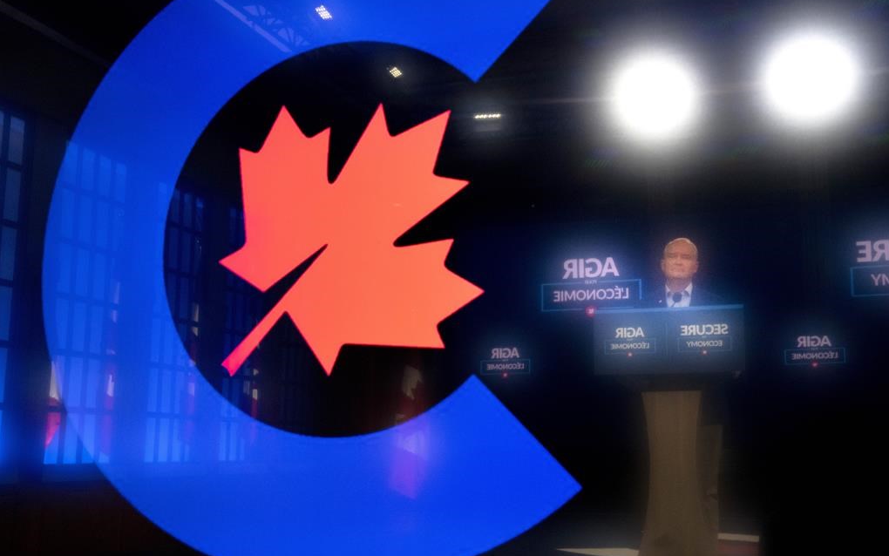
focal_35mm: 44
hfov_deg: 45.3
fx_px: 1066
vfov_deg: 29.2
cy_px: 263
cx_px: 445
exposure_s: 1/25
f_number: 9
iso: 4000
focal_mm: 43
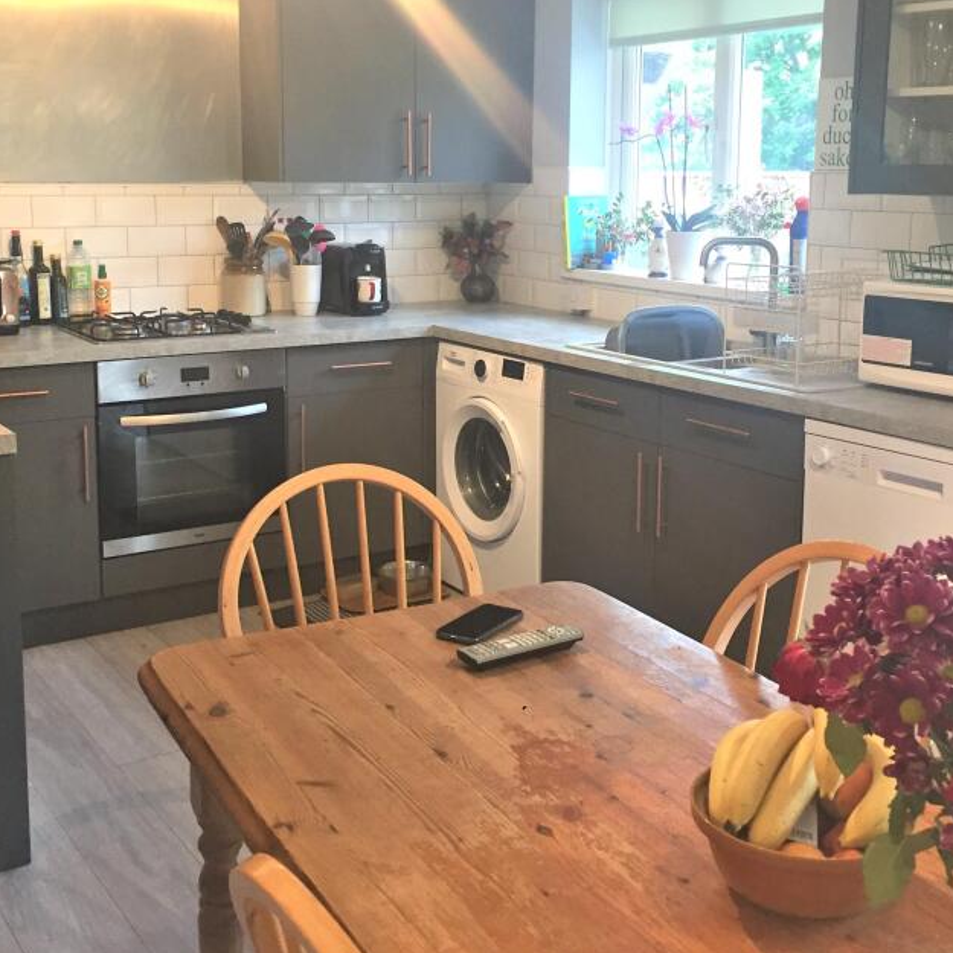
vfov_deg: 39.9
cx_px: 473
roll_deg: -1.1
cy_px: 386
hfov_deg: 40.0
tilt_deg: -8.7
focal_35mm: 42
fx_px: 1308
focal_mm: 4.15
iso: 80
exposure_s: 1/33
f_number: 2.2
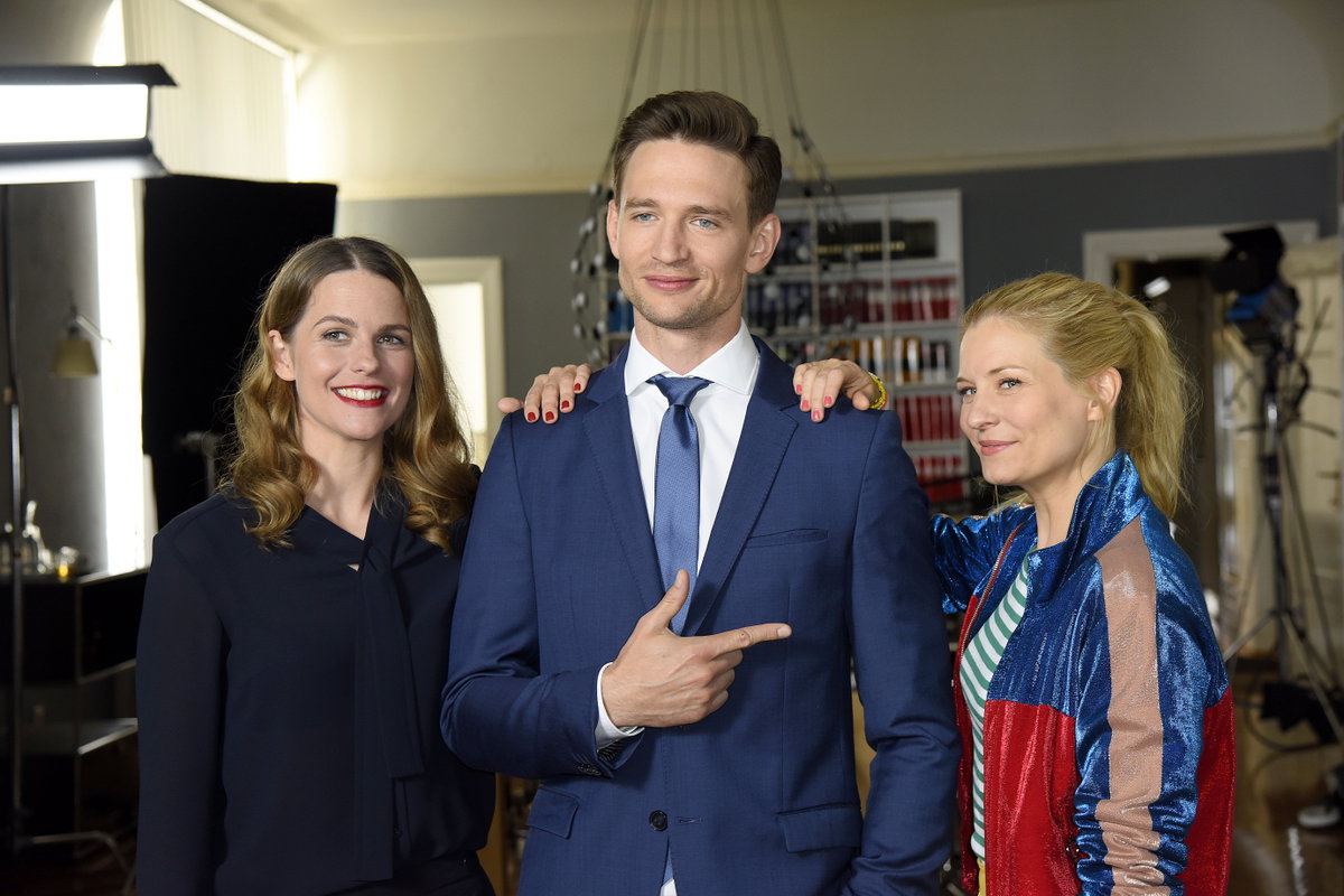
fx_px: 2426
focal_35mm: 65
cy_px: 448
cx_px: 672
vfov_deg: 20.9
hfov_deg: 31.0
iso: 1250
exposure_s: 1/125
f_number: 5.6
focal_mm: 65
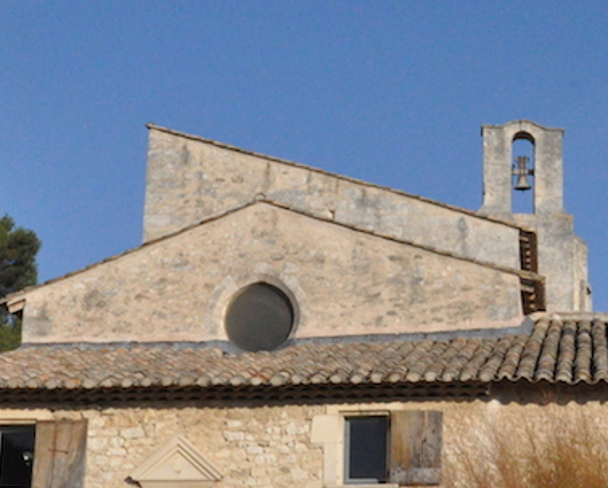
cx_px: 529
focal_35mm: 99
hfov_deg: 19.1
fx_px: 1783
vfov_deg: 15.6
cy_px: 229
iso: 3200
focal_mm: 26
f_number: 20
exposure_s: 1/1600
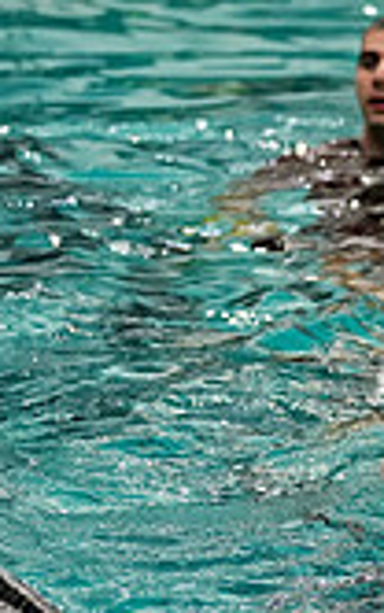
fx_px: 5115
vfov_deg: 6.9
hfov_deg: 4.2
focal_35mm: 306
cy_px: 342
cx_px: 1008
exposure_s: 1/500
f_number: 2.8
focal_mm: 86
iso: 1600
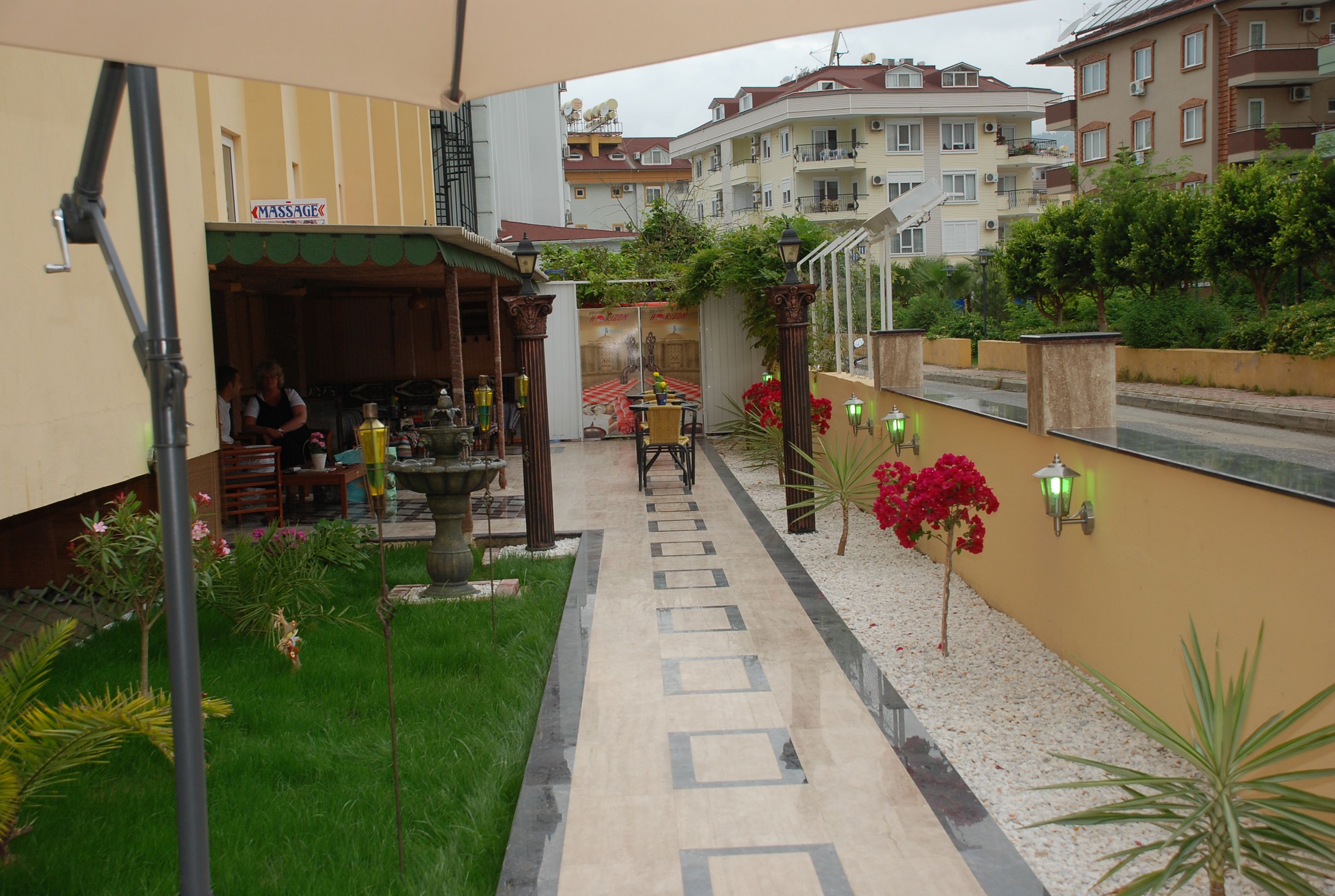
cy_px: 448
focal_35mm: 46
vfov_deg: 29.1
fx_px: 1728
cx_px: 668
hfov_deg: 42.2
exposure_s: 1/160
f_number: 6.3
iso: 200
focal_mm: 31
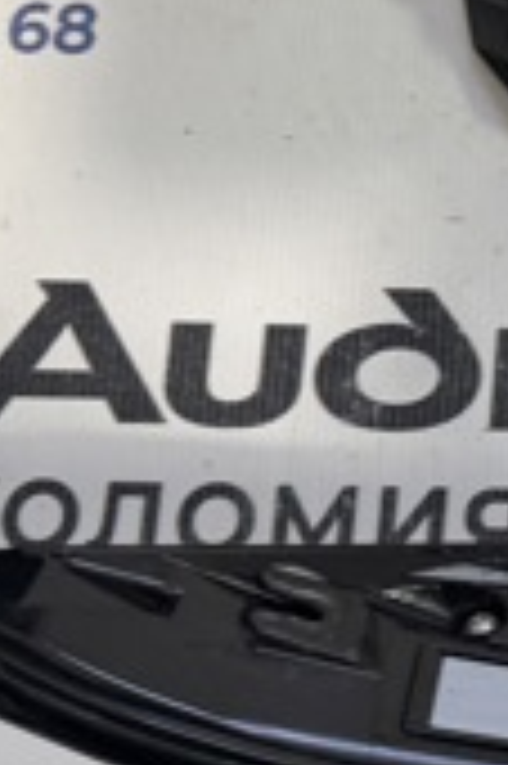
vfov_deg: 21.7
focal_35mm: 94
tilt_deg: -74.8
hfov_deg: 12.6
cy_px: 297
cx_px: 1047
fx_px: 1994
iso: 160
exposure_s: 1/50
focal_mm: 6.76
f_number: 1.78
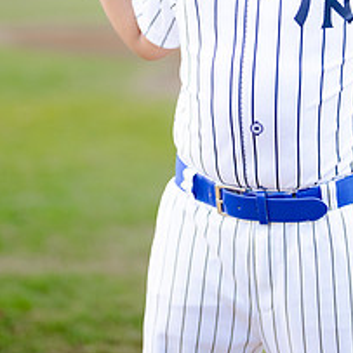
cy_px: -34
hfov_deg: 11.7
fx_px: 1719
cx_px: 276
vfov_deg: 11.6
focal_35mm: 149
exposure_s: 1/1000
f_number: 1.2
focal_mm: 50
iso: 250
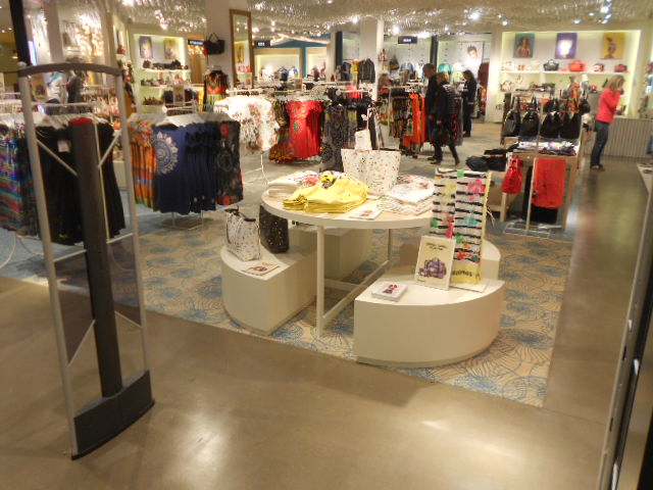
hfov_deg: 61.7
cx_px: 326
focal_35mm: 29
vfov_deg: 48.2
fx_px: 547
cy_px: 245
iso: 125
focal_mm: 5.3
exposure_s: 1/30
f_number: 3.4
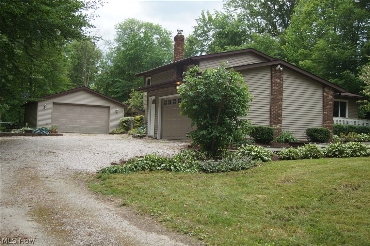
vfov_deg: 31.8
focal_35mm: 42
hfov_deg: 46.4
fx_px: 431
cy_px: 123
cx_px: 185
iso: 100
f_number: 5
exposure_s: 1/100
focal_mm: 28
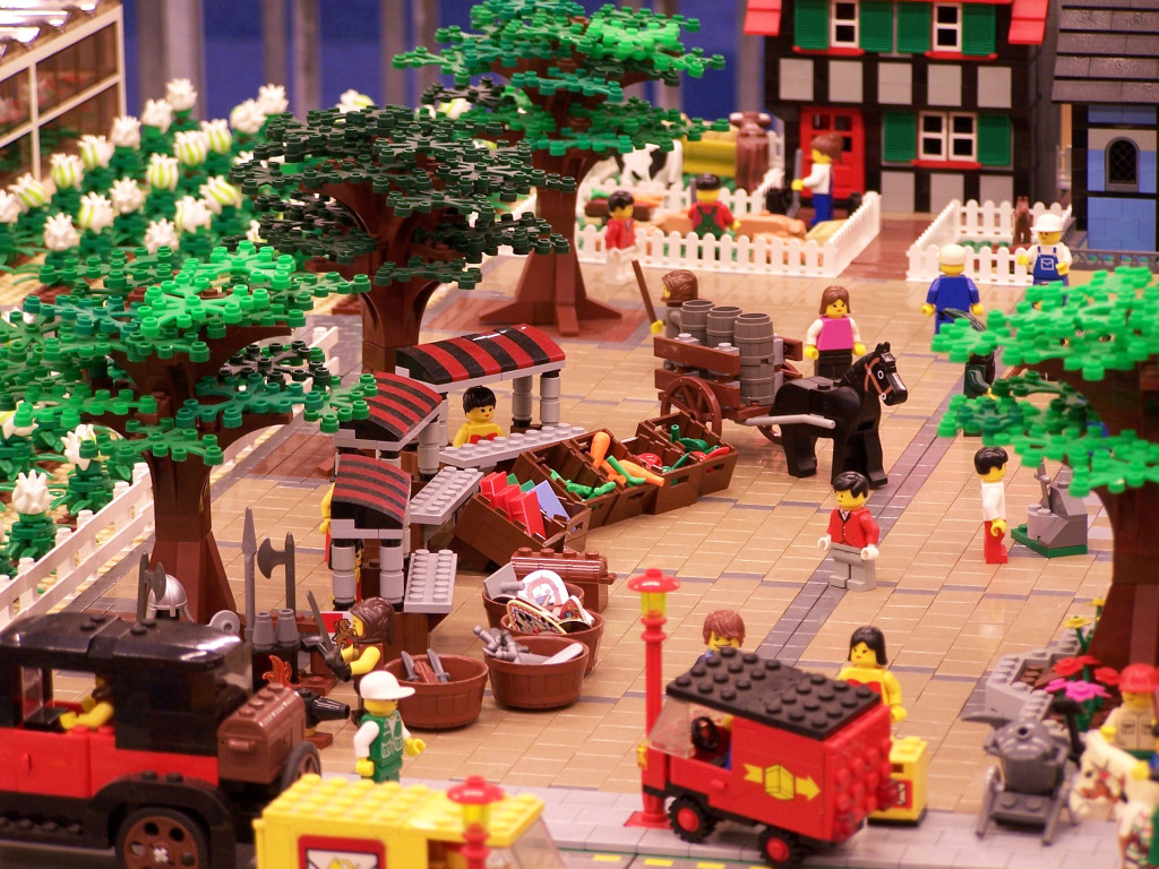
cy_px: 434
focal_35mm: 139
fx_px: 4654
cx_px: 580
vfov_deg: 10.7
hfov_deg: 14.2
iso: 80
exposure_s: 1/2
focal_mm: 23.1
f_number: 3.2
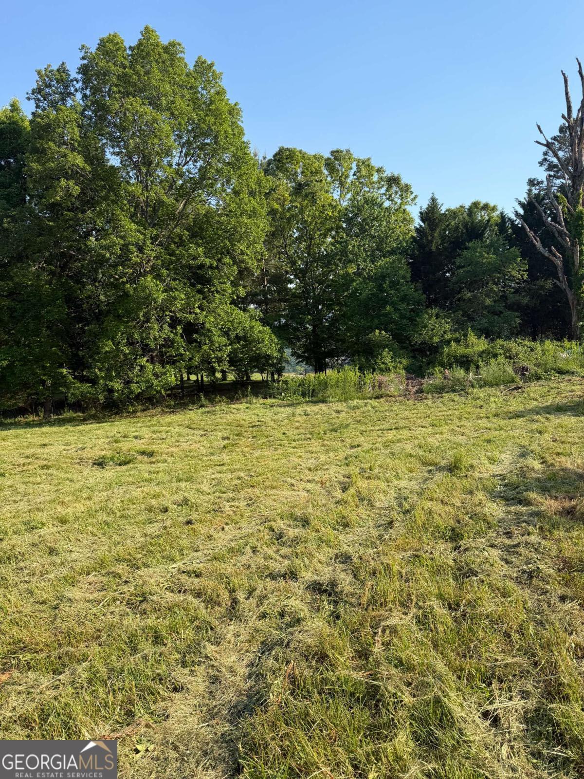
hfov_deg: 56.8
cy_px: 390
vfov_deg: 71.6
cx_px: 292
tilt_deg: -6.6
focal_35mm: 24
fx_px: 540
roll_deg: +2.7
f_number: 1.78
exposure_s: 1/2232
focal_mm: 6.76
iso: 80
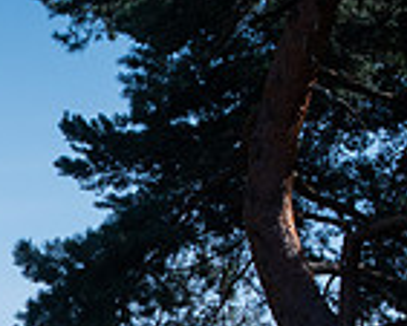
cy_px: 356
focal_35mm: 498
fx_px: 6003
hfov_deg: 3.8
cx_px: -384
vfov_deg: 3.1
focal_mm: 86
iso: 640
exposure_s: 1/2500
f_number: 6.3
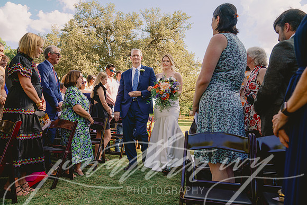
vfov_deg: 46.4
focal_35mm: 28
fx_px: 239
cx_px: 154
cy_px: 102
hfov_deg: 65.5
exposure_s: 1/500
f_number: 4
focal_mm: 28
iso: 200
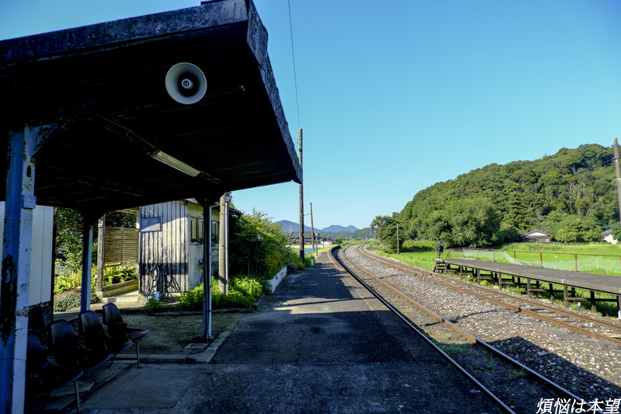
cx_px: 310
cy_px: 207
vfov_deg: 55.1
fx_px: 397
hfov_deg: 76.1
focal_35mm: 23
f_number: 4
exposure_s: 1/1250
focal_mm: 15
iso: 640
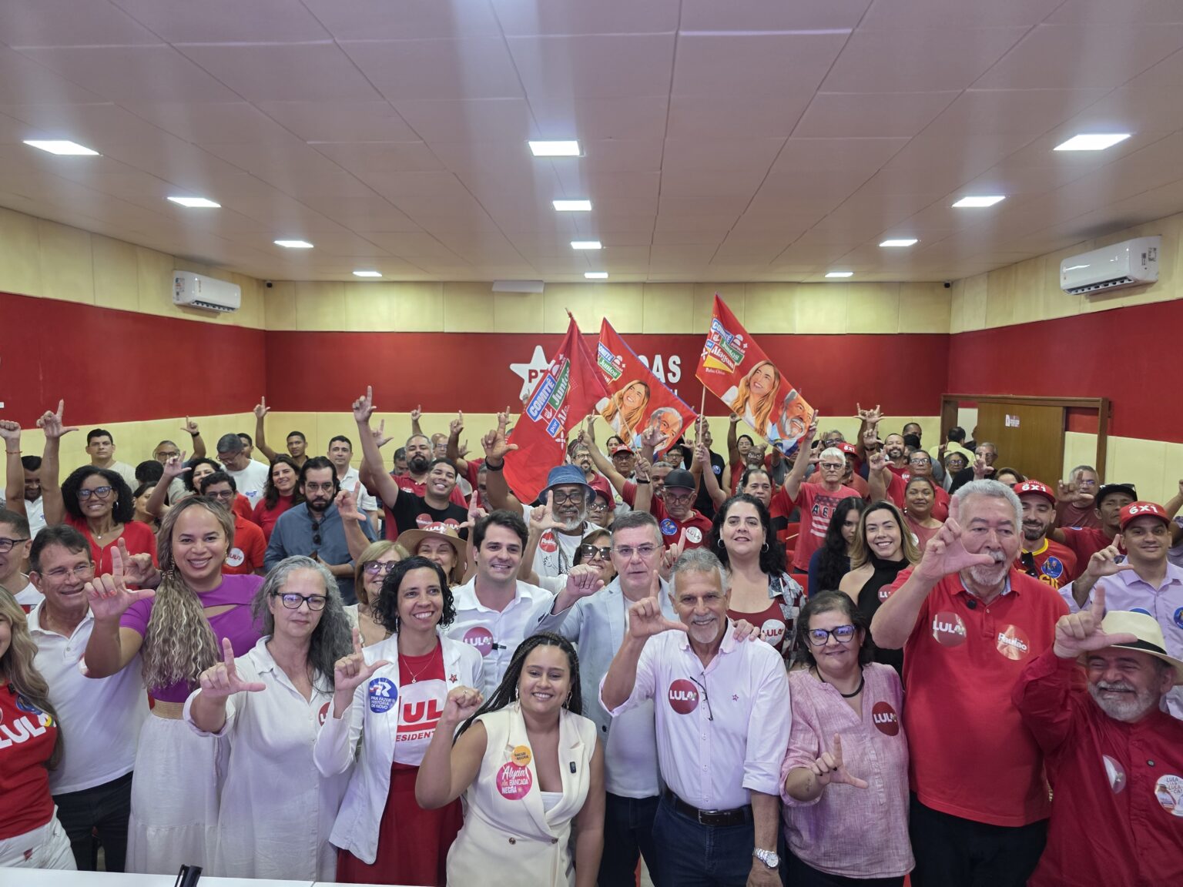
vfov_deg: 58.9
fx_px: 786
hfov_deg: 73.9
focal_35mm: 23
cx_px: 592
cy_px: 444
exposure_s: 1/120
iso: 320
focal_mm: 6.3
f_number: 1.7
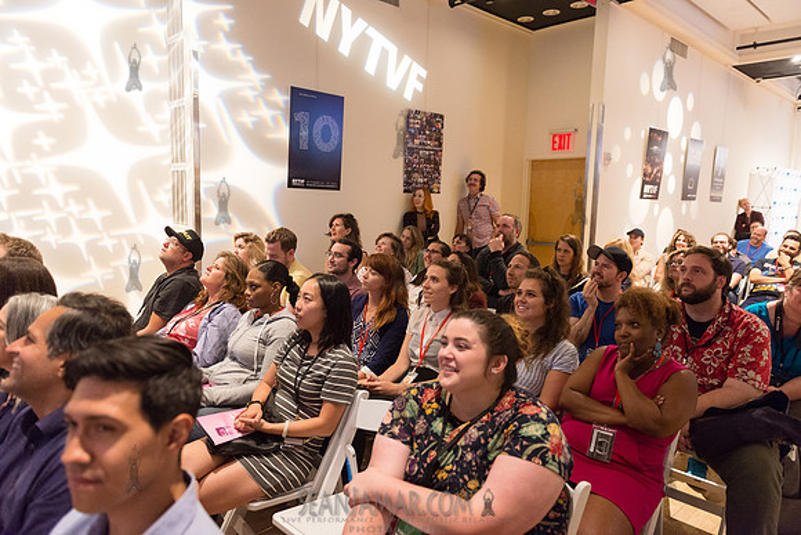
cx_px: 400
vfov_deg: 53.2
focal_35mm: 24
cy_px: 268
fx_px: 534
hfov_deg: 73.7
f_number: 2.8
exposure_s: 1/200
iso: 4000
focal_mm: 24
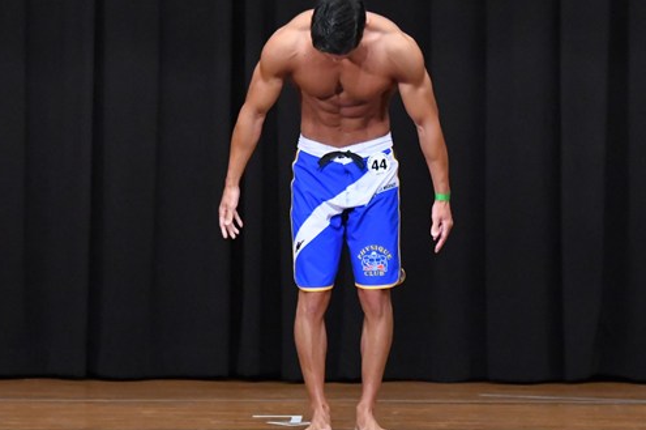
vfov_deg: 4.0
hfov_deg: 6.1
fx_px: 6095
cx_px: 348
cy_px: 210
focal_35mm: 340
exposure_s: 1/400
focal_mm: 145
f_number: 5.6
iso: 8000
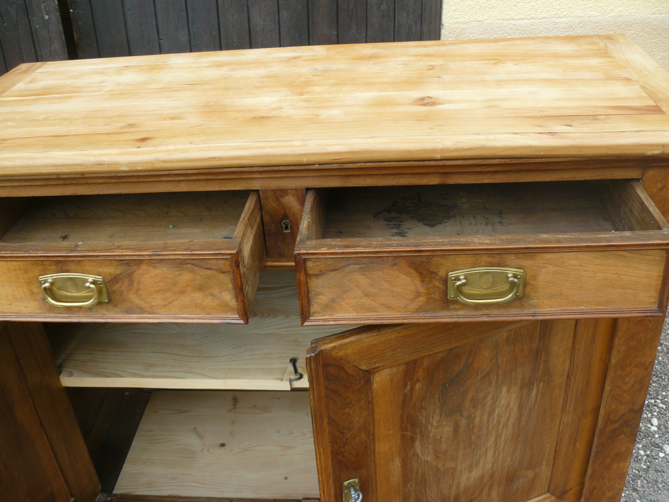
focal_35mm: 36
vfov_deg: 39.7
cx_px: 334
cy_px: 251
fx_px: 696
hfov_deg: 51.4
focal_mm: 6
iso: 100
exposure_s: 1/80
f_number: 2.8
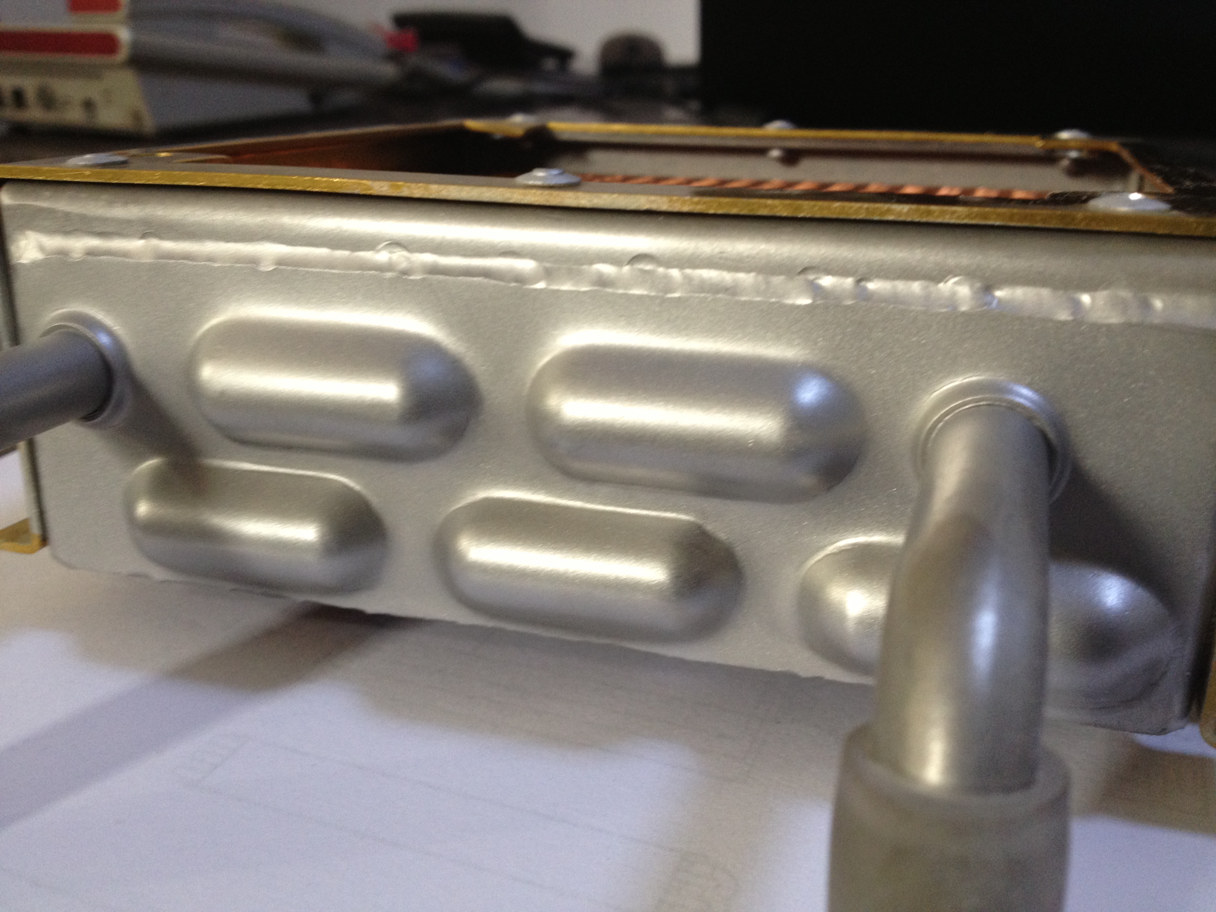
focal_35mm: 35
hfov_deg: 52.6
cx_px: 608
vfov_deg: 40.7
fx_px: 1229
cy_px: 456
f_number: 2.4
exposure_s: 1/20
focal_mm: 4.28
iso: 160
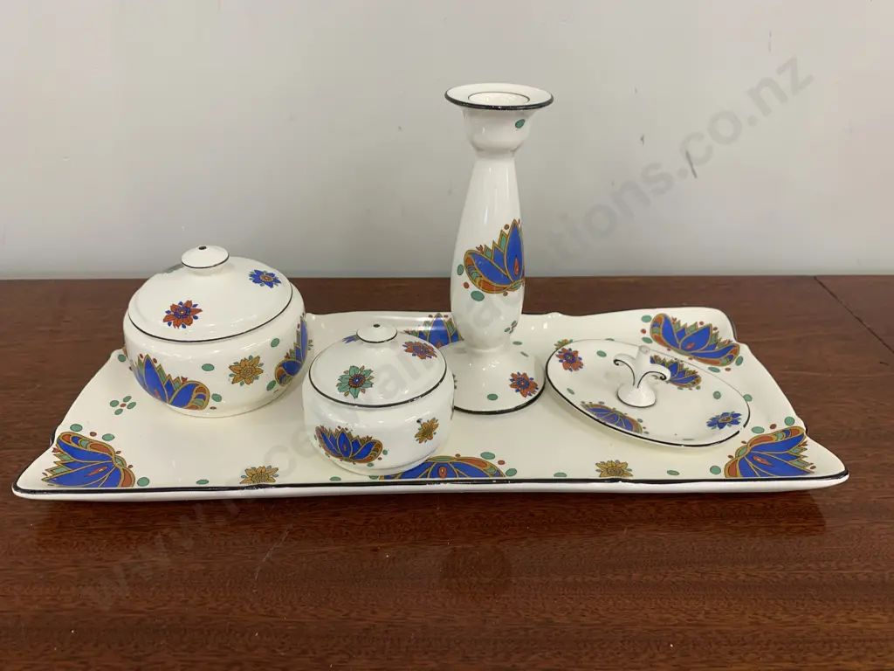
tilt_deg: -32.9
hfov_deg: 67.3
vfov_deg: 53.1
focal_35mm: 26
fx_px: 671
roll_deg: +0.4
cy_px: 336
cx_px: 447
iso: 50
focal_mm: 4.25
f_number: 1.8
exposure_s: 1/50
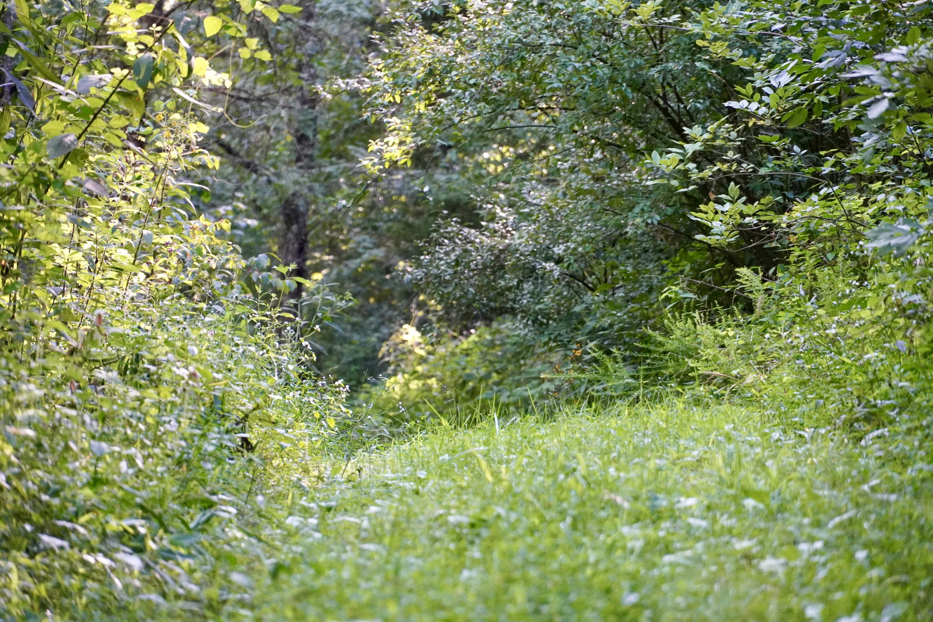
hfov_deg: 10.2
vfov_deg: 6.8
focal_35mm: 202
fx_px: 5248
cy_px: 311
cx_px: 466
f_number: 5.6
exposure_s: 1/250
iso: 3200
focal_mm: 135
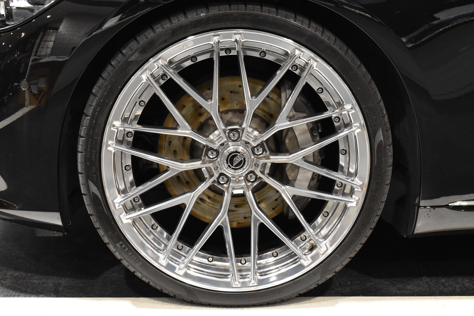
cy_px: 158
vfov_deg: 25.1
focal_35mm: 54
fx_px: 711
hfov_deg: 36.9
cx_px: 237
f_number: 8
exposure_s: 1/60
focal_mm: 36
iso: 3200
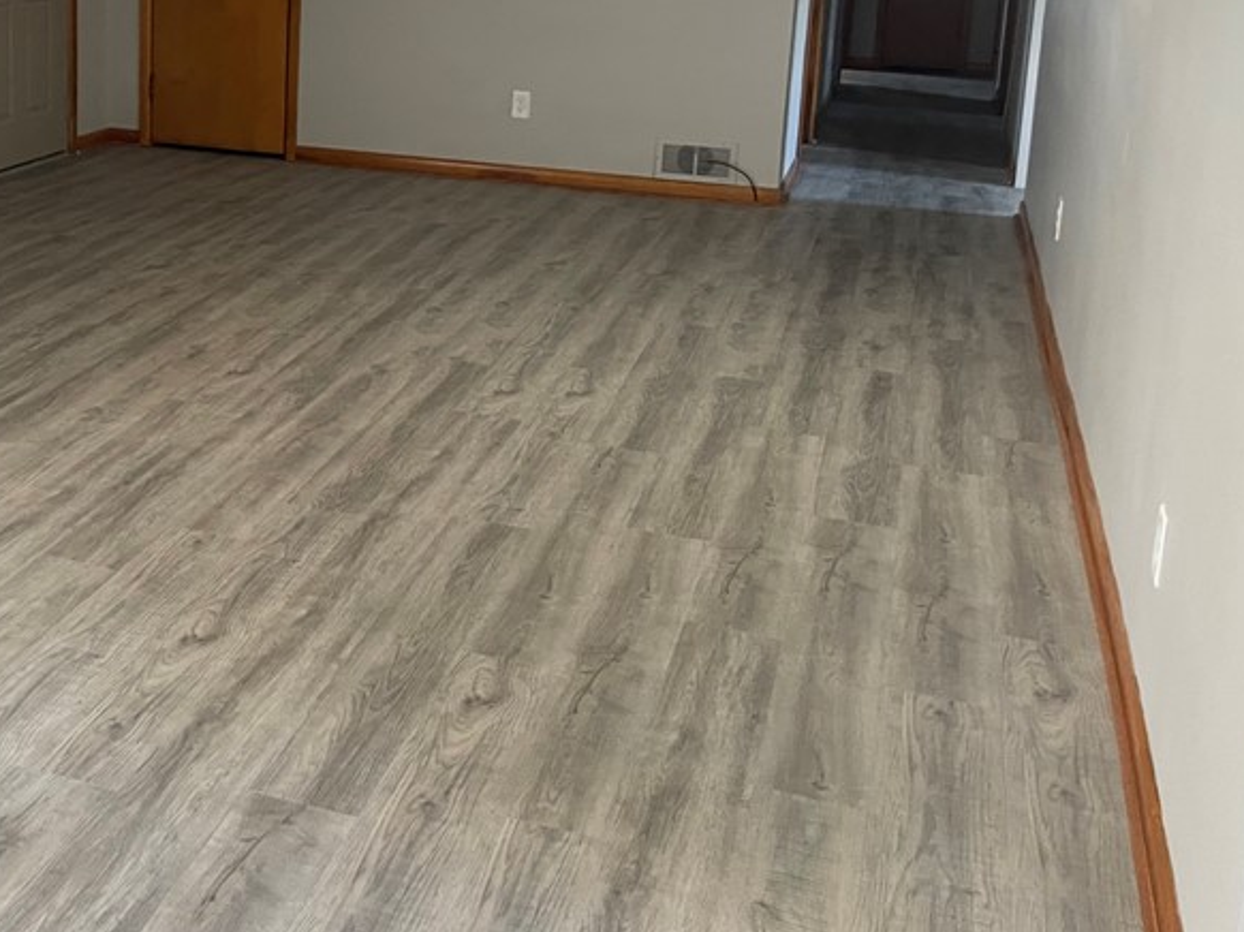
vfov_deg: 32.0
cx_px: 177
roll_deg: -0.7
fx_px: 1581
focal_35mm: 44
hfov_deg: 40.4
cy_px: 184
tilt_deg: -11.2
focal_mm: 5.1
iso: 320
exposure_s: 1/60
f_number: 1.6
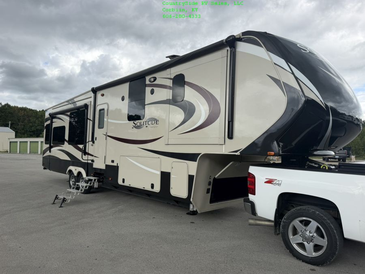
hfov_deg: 71.6
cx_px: 182
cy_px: 137
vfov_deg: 56.8
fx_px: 253
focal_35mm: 24
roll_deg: -0.6
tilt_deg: +1.6
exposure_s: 1/3021
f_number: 1.78
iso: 100
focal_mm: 6.76
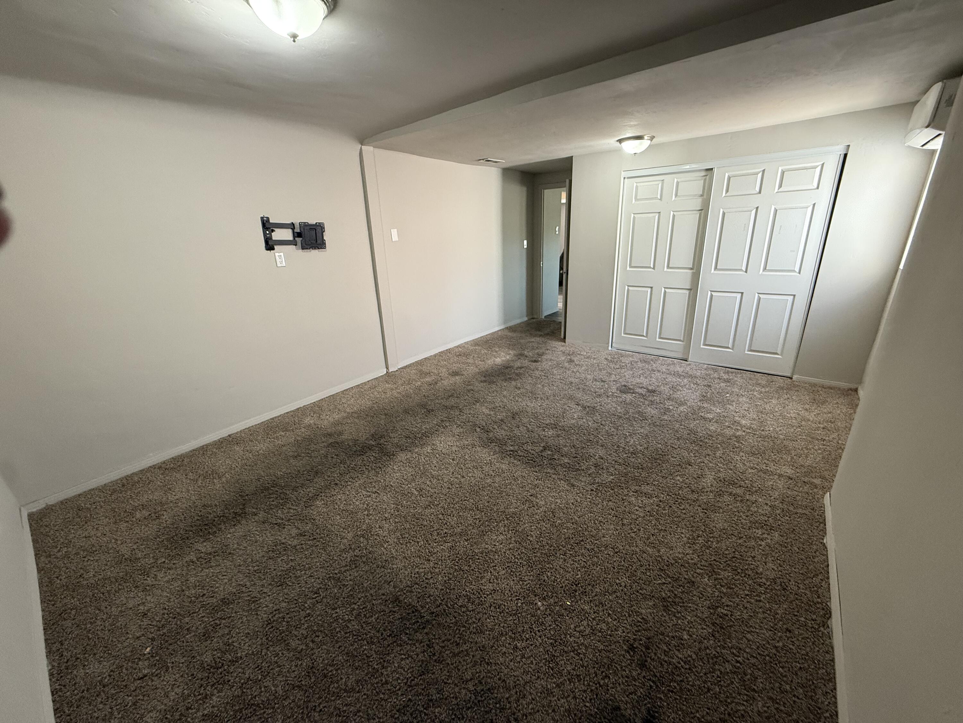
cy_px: 362
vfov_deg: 85.7
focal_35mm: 14
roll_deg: +2.1
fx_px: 389
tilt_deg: -18.5
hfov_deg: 102.1
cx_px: 482
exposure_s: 1/60
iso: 320
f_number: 2.2
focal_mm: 2.22
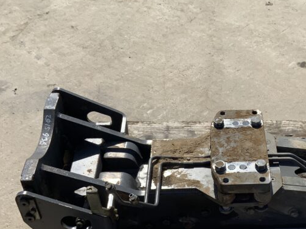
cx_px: 239
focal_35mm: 59
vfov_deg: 24.7
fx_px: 521
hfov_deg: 31.9
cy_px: 157
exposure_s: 1/2667
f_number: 1.8
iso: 16
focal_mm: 3
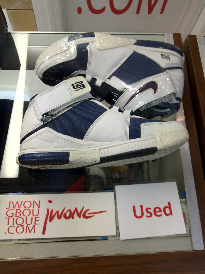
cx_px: 102
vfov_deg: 52.6
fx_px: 276
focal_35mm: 35
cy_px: 137
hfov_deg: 40.7
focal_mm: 4.28
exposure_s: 1/24
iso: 64
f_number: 2.4
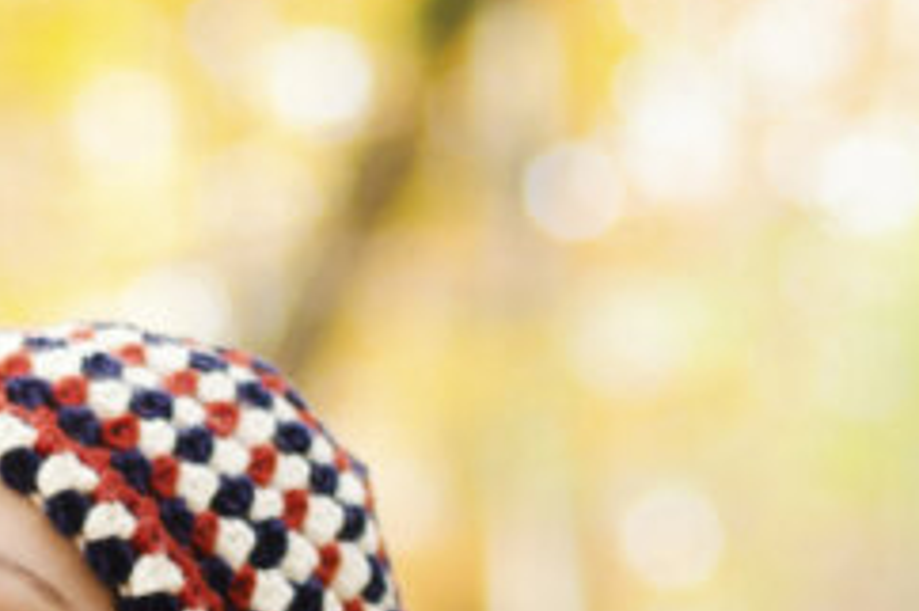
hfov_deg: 6.1
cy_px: 1249
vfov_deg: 4.0
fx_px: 8546
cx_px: -391
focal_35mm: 335
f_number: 2.2
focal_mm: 50
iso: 100
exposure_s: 1/100
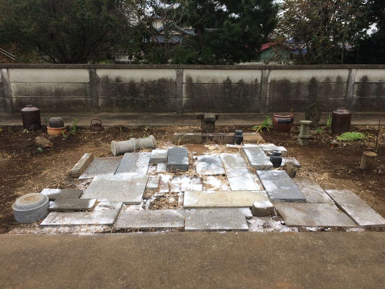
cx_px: 192
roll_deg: +0.3
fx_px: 323
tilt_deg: -19.3
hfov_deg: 61.7
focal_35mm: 29
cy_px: 144
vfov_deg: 48.2
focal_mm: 4.15
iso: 32
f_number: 2.2
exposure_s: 1/120
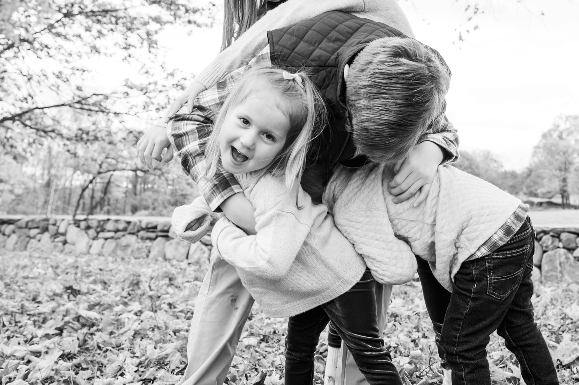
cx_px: 408
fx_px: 868
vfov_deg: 25.0
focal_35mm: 54
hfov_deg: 36.3
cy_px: 153
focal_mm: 32
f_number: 5
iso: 250
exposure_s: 1/400
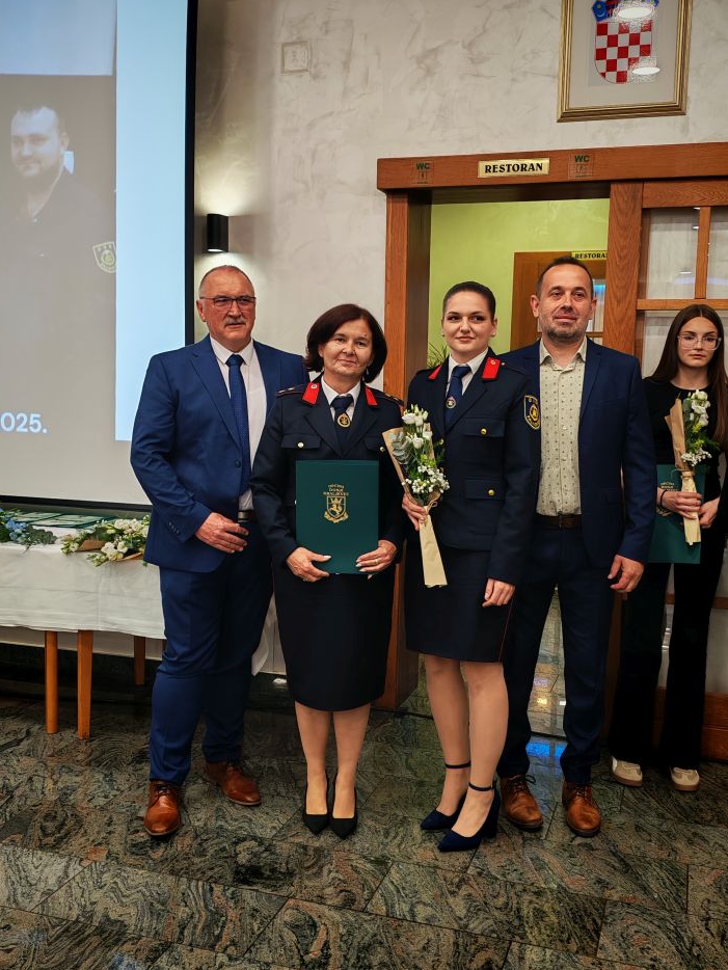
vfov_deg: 50.1
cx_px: 368
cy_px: 491
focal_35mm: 37
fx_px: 1037
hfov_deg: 38.7
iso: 400
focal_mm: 6.12
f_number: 1.9
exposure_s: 1/100
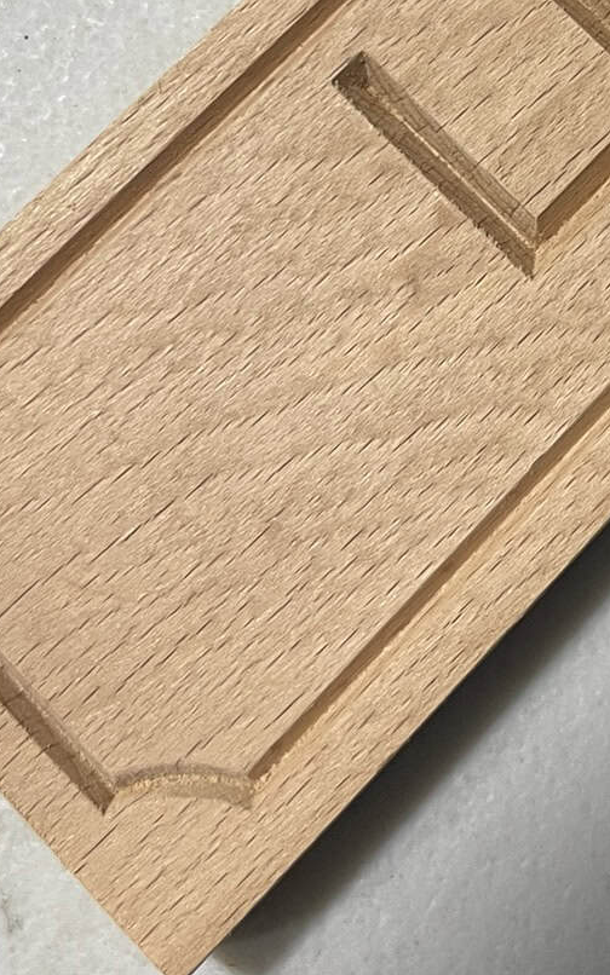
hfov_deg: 17.7
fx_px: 1861
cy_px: -69
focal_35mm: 70
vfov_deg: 27.2
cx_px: 729
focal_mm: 4.2
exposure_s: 1/50
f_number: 1.6
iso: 80
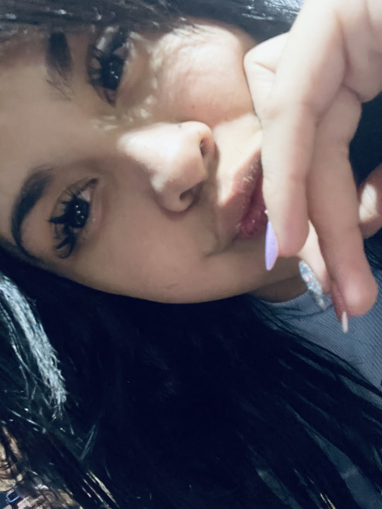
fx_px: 441
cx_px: 191
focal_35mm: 30
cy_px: 254
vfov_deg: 60.0
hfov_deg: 46.8
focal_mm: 2.71
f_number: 2.2
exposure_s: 1/17
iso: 800
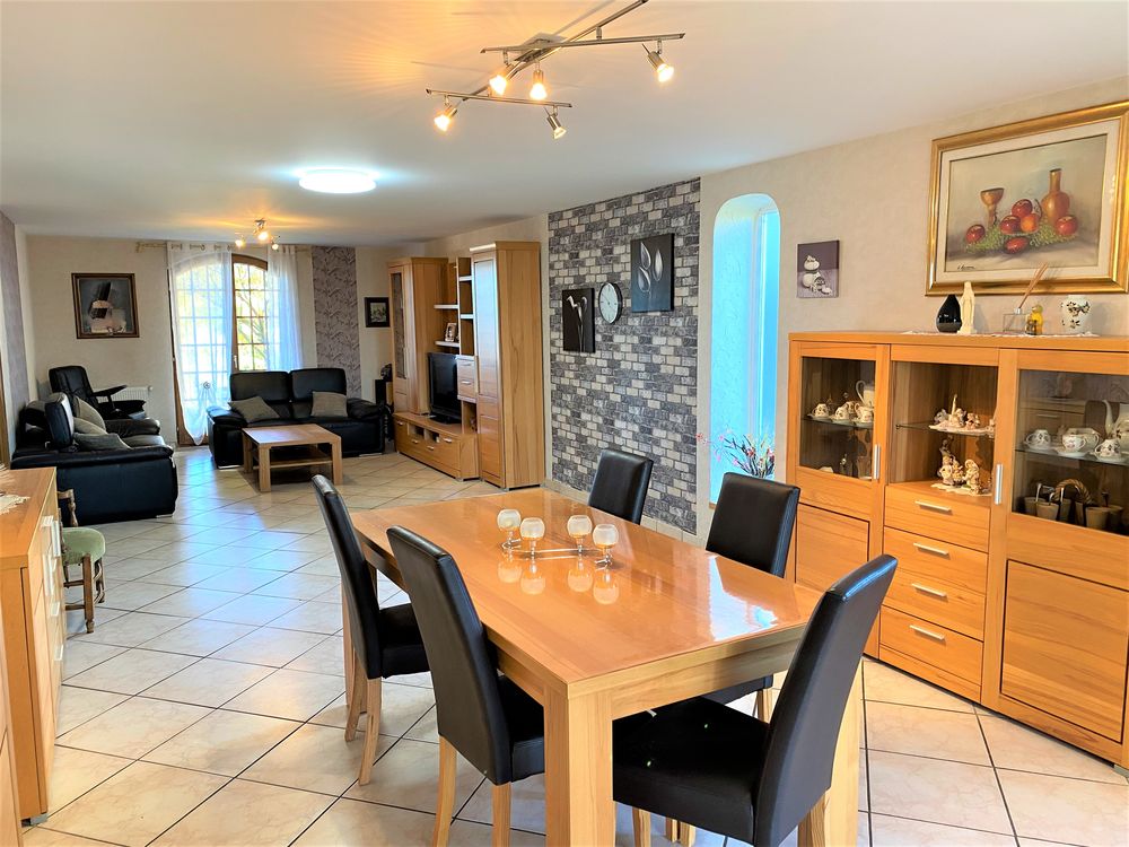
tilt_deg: -6.8
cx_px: 564
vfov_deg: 53.1
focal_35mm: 26
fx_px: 848
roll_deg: +1.2
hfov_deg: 67.3
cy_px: 424
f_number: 1.8
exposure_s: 1/50
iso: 100
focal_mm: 4.25
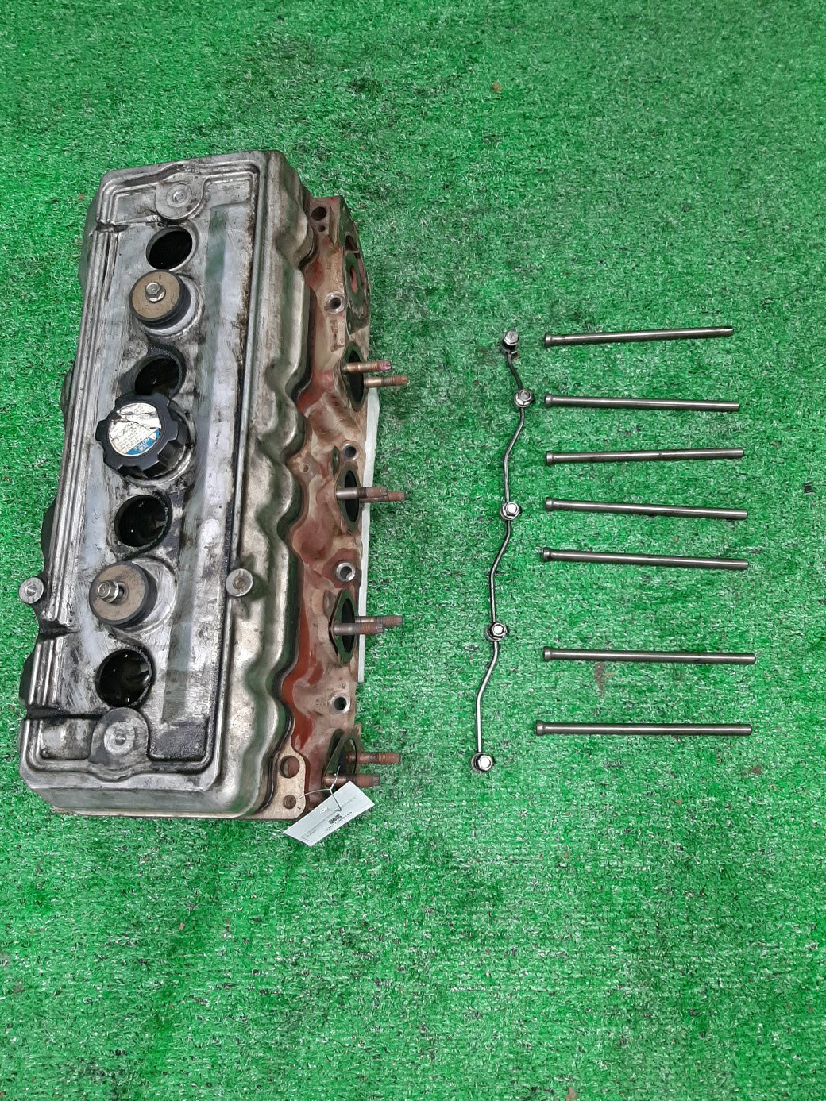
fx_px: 859
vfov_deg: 65.3
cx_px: 408
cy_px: 539
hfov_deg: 51.3
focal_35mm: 27
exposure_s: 1/50
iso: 124
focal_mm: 3.93
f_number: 1.7
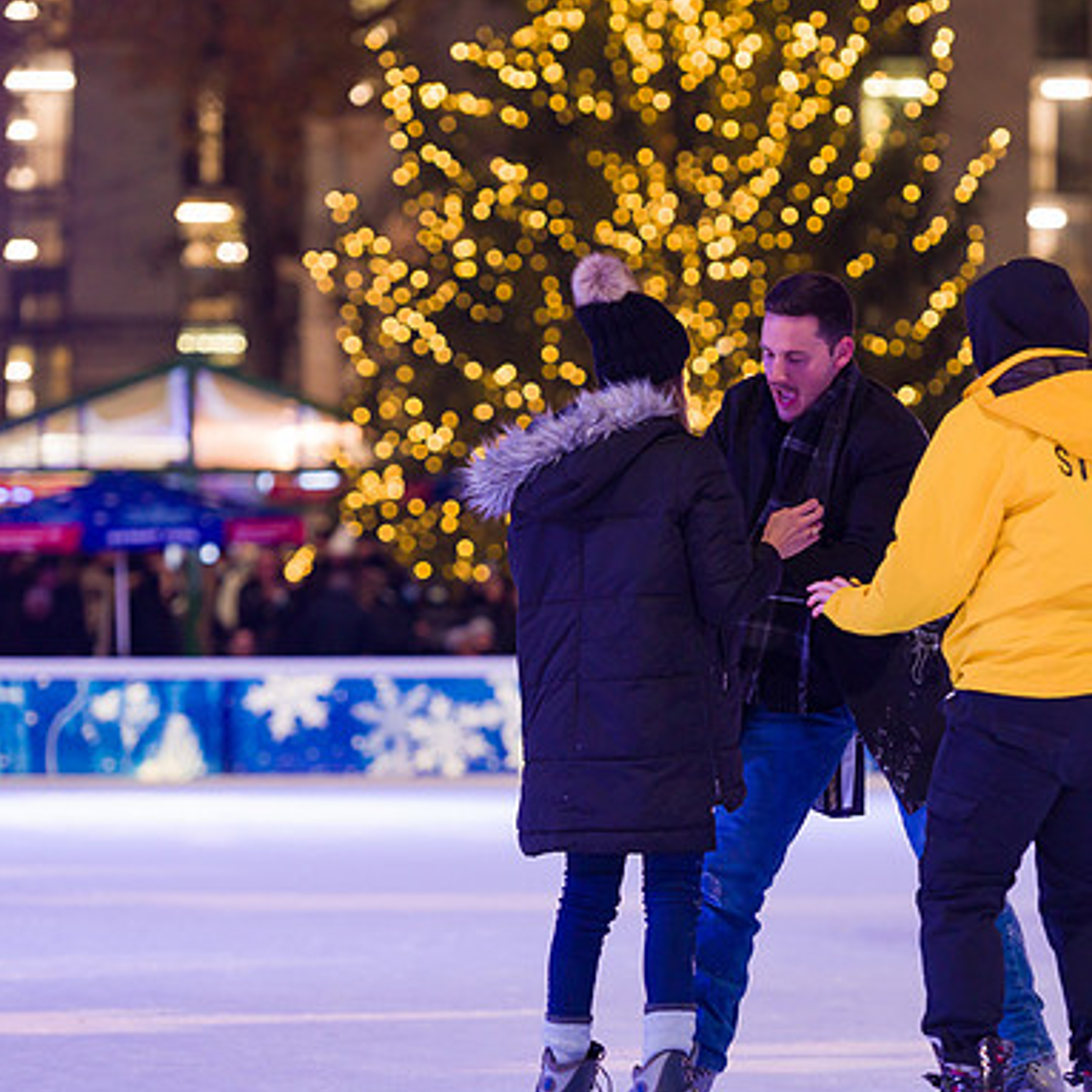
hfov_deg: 9.7
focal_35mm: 180
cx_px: 733
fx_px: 6424
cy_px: 547
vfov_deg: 9.7
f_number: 3.2
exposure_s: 1/200
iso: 2000
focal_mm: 140
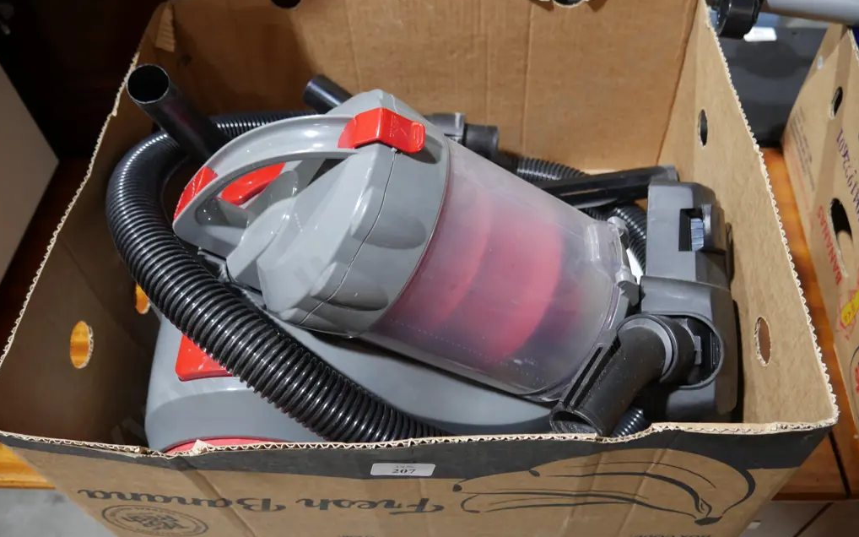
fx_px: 749
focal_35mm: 32
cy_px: 215
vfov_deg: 39.3
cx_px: 428
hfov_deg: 59.7
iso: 400
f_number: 3.6
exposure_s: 1/60
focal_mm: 15
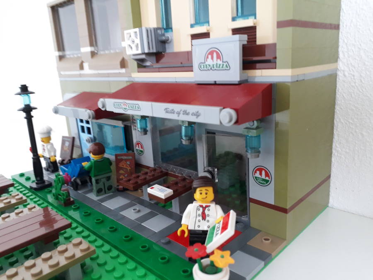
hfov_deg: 65.3
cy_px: 140
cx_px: 186
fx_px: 291
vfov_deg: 51.4
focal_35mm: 27
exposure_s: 1/17
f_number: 1.9
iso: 200
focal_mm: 3.6
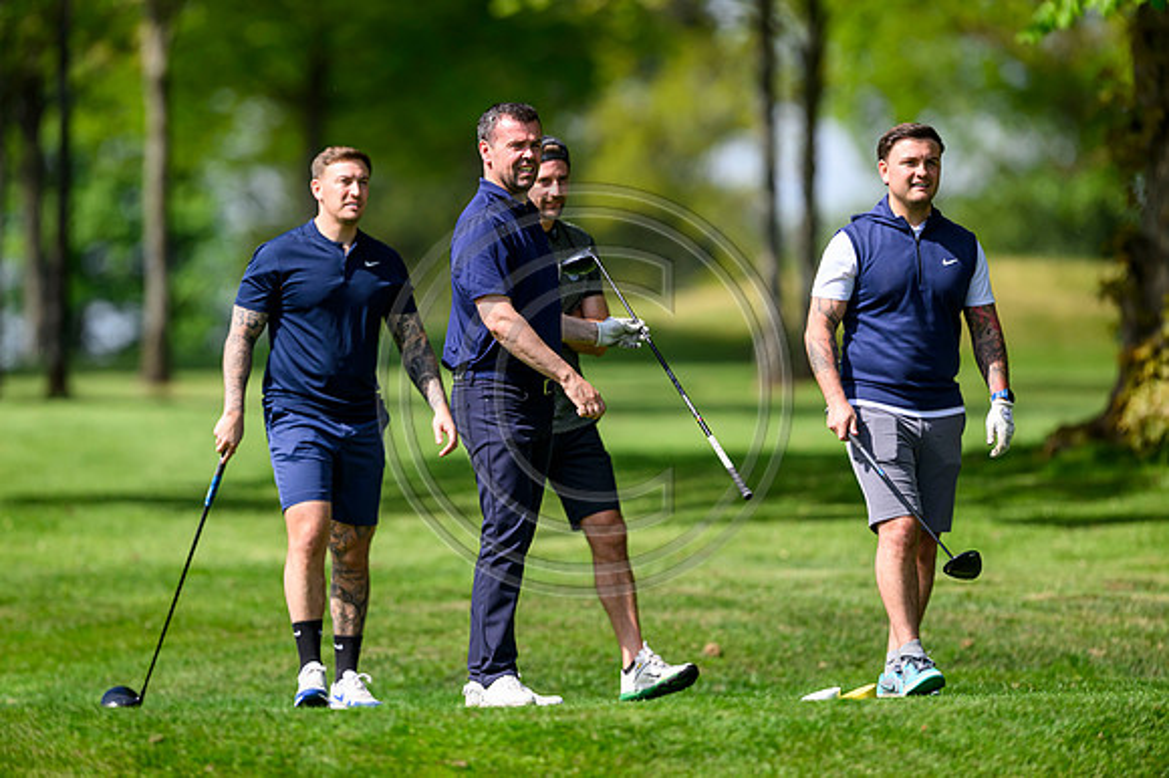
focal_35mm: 424
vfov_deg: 3.2
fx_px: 13758
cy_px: 365
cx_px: 550
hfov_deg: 4.9
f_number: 3.5
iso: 500
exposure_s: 1/4000
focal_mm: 400
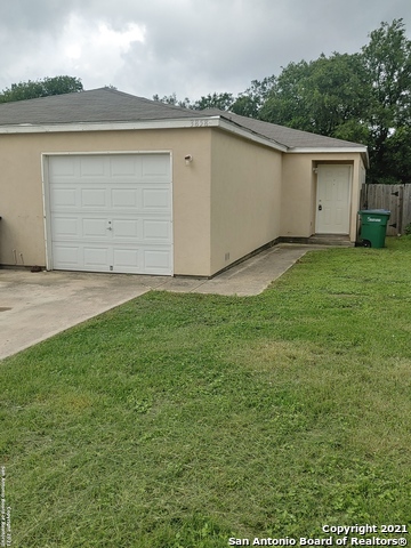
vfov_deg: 55.4
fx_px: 522
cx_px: 206
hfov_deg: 42.9
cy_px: 274
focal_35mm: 33
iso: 50
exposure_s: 1/943
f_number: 1.8
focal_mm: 4.36
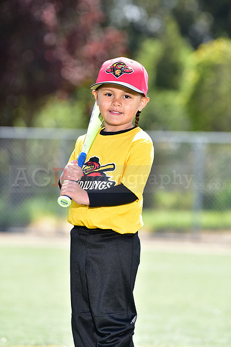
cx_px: 116
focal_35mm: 200
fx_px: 1924
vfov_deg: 10.3
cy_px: 174
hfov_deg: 6.9
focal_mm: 200
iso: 80
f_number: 4.5
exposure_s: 1/200
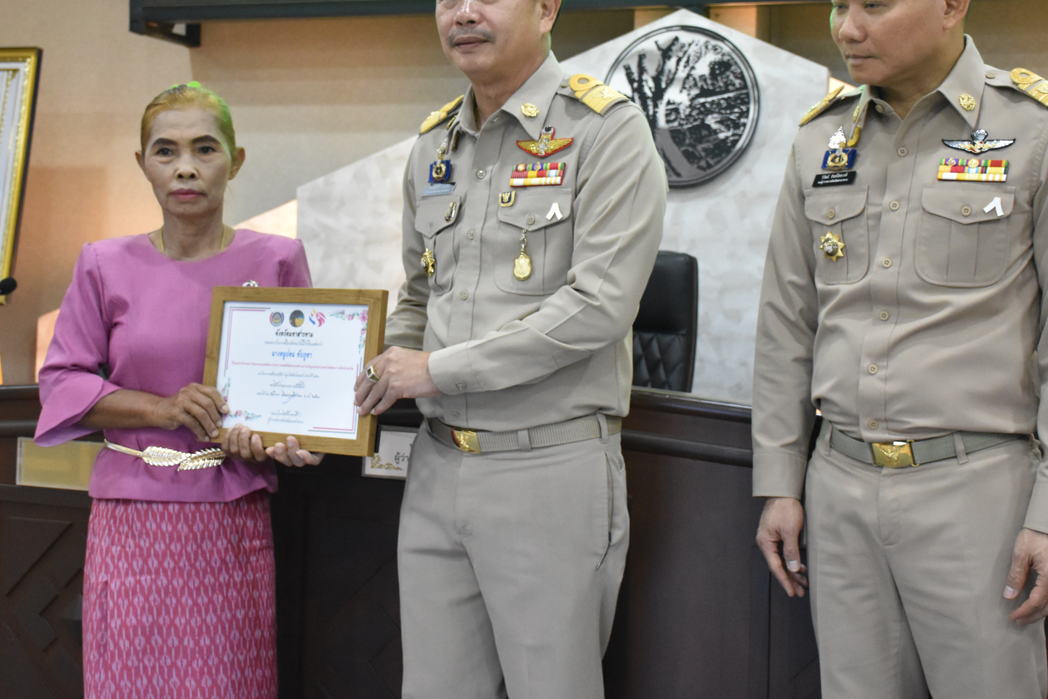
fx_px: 1533
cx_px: 512
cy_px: 277
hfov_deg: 37.7
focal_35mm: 53
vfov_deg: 25.6
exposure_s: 1/100
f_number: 4.5
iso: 3200
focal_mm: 27
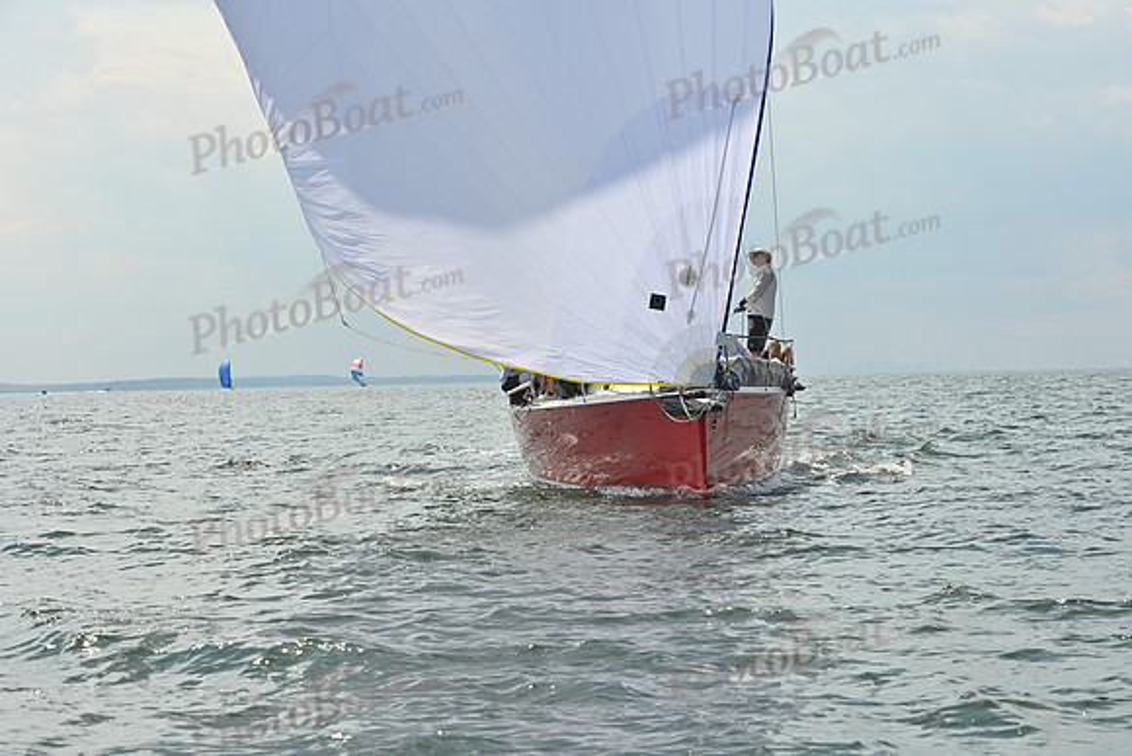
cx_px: 566
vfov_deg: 14.9
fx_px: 2893
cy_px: 378
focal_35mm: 92
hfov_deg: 22.1
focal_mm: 92
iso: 320
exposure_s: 1/1600
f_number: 10
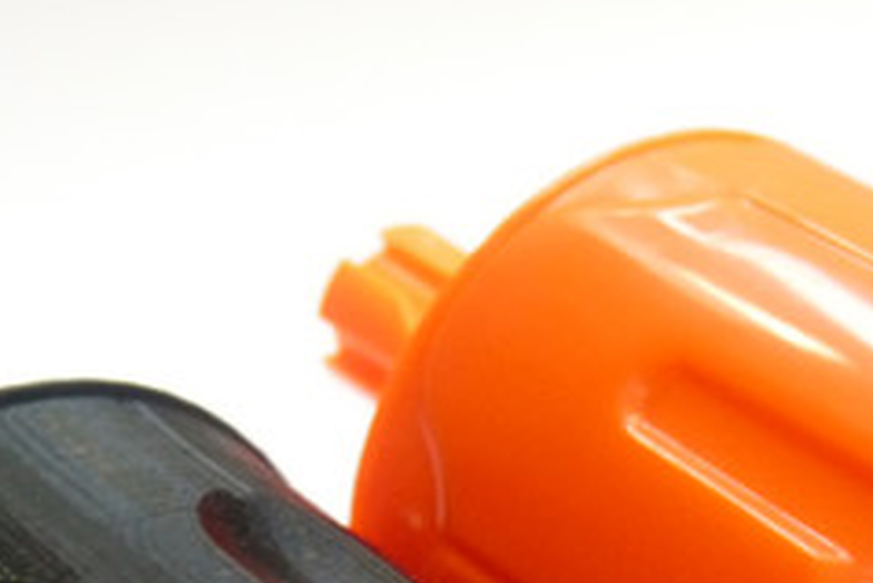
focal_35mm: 123
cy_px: 869
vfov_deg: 10.8
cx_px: 686
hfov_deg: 16.5
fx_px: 2984
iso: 400
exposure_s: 1/8
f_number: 3
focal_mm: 7.8
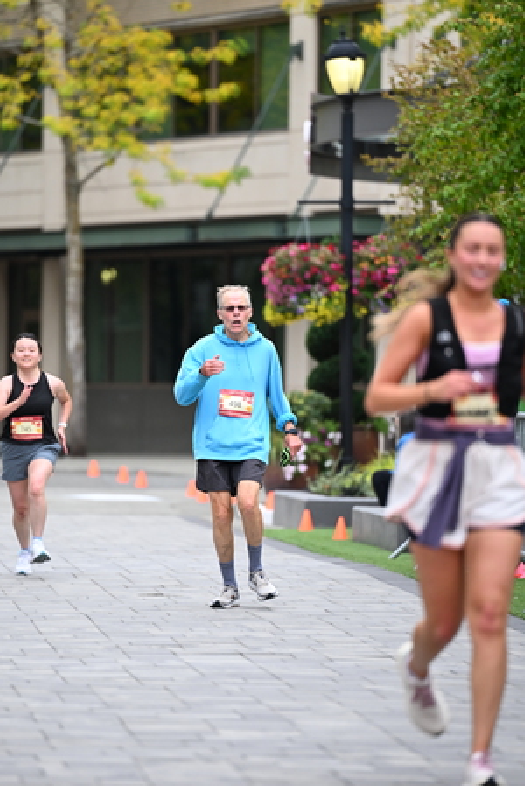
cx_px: 209
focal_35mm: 245
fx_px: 5351
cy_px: 373
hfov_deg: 5.6
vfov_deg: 8.4
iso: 640
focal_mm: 200
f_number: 2.8
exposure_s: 1/2000
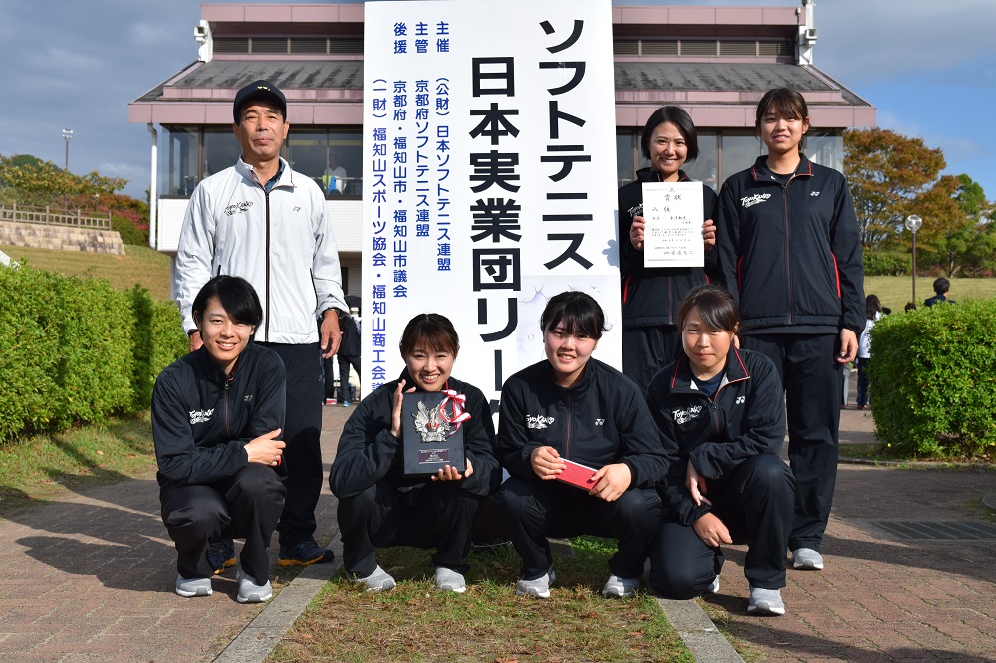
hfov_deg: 43.6
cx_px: 498
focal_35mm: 45
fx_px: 1245
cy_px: 332
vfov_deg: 29.8
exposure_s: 1/2000
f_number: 8
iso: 400
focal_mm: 30
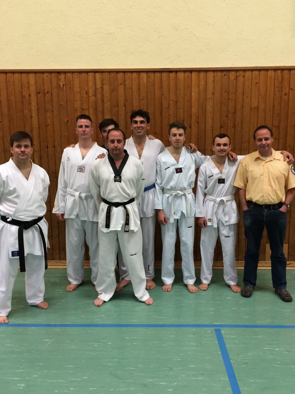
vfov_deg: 56.8
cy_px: 196
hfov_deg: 44.2
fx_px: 364
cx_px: 150
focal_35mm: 32
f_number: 2.2
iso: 100
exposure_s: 1/30
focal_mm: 4.12
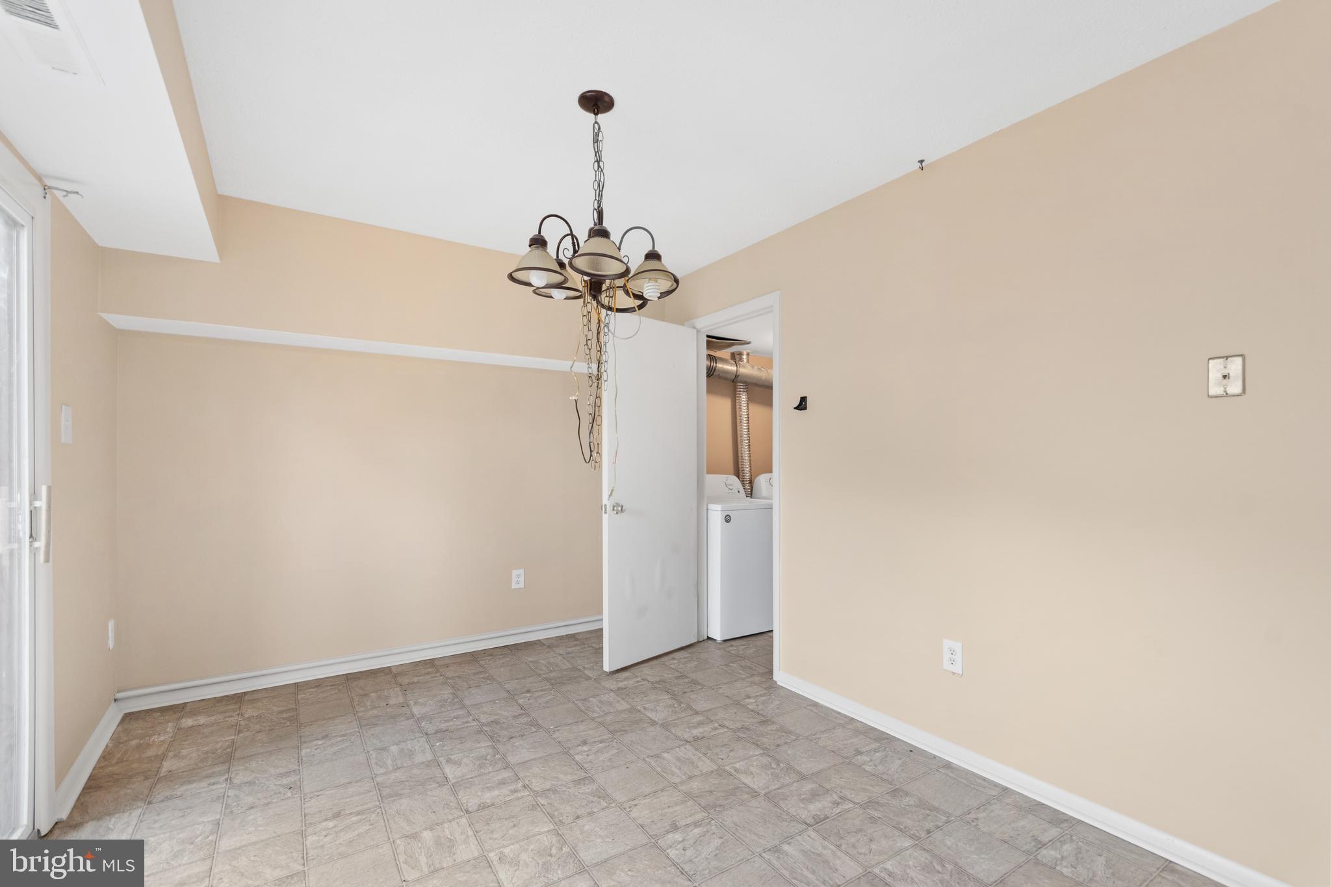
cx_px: 666
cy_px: 444
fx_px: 554
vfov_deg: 77.3
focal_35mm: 15
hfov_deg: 100.4
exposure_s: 1/15
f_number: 6.3
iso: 320
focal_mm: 10
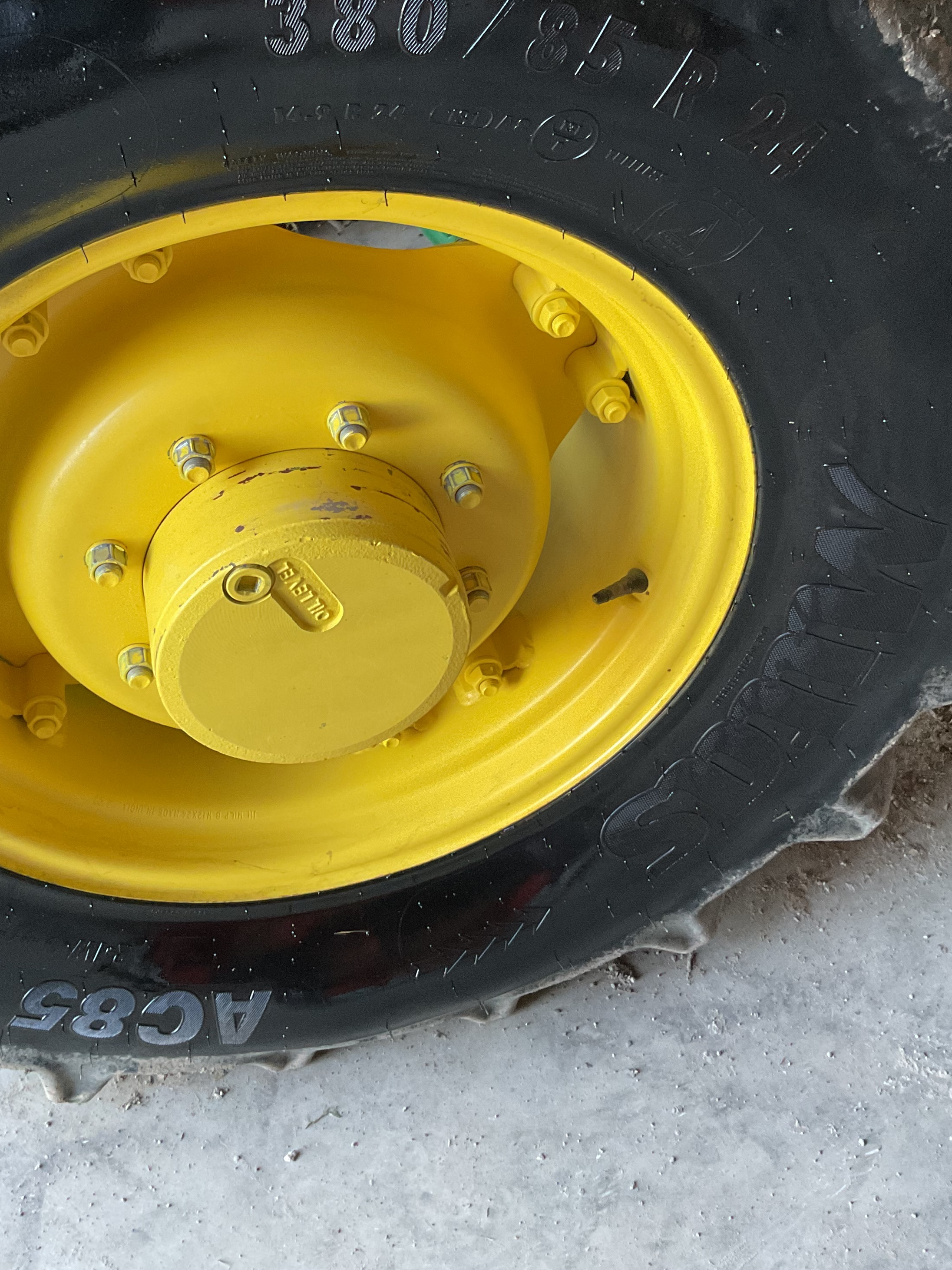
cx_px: 371
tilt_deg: -38.7
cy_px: 442
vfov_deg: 46.2
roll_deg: +6.2
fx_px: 1467
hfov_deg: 35.8
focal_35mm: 40
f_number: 1.8
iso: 200
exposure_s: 1/60
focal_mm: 3
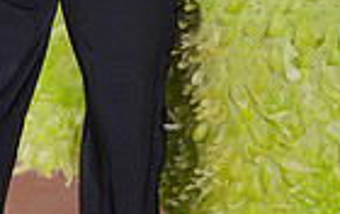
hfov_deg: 9.9
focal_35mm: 211
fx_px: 1958
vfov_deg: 6.1
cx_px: 115
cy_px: -221
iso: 1250
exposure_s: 1/400
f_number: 4
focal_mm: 50
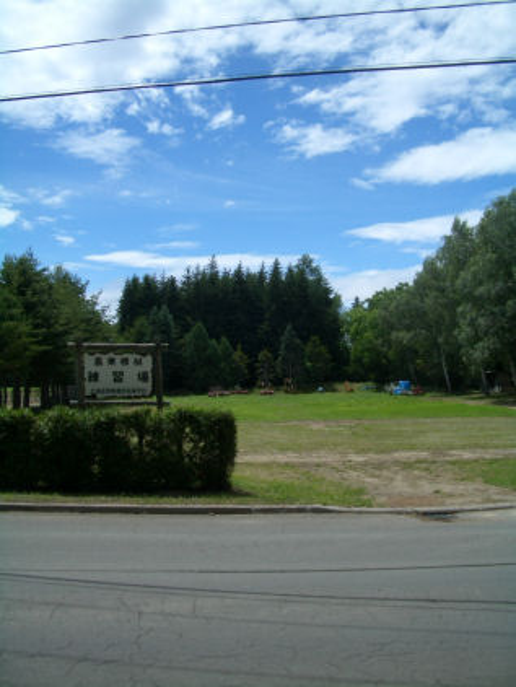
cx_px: 258
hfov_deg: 40.7
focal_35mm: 35
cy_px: 344
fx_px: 695
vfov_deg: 52.6
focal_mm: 5.8
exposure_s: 1/1000
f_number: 4.3
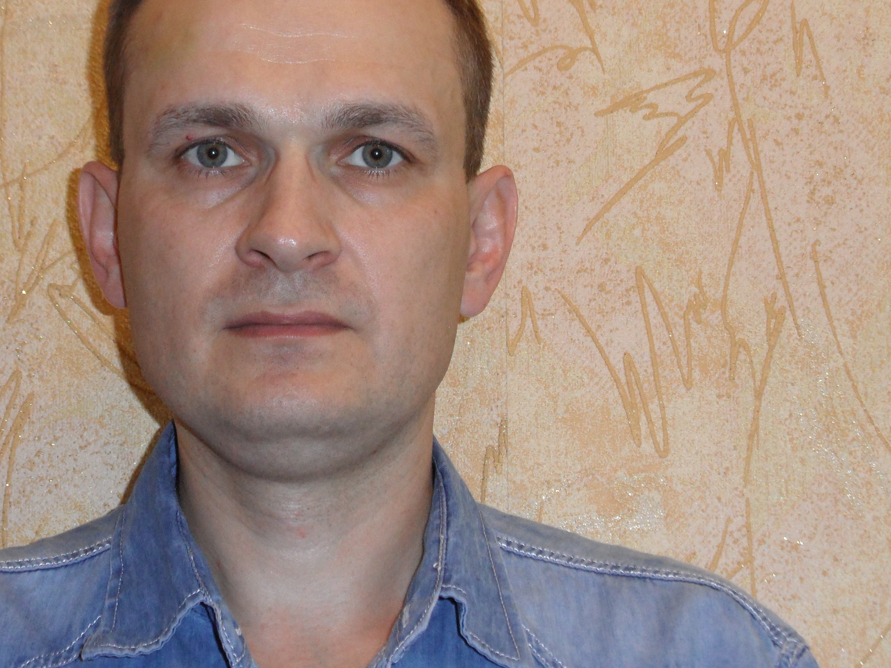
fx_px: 2393
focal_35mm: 93
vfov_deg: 15.9
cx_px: 388
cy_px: 388
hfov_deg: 21.1
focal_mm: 10.3
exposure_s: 1/45
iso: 200
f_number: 4
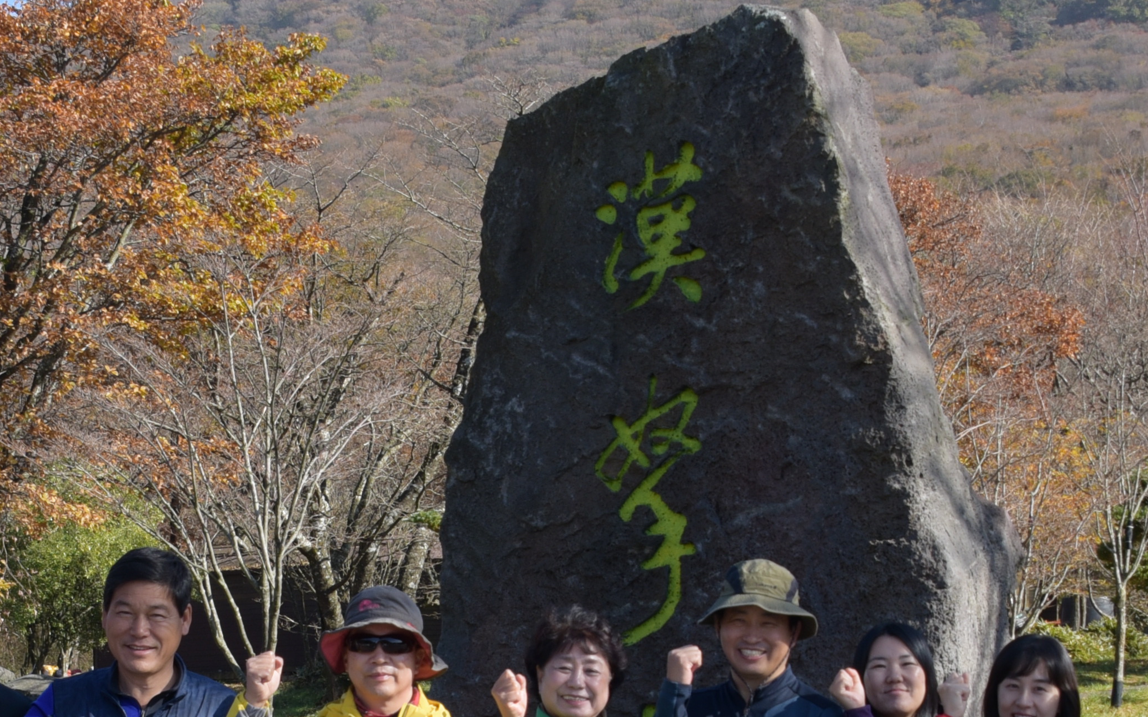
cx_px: 662
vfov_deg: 13.6
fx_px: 2972
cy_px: 702
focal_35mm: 95
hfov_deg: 21.8
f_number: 10
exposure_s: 1/200
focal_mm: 32
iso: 220
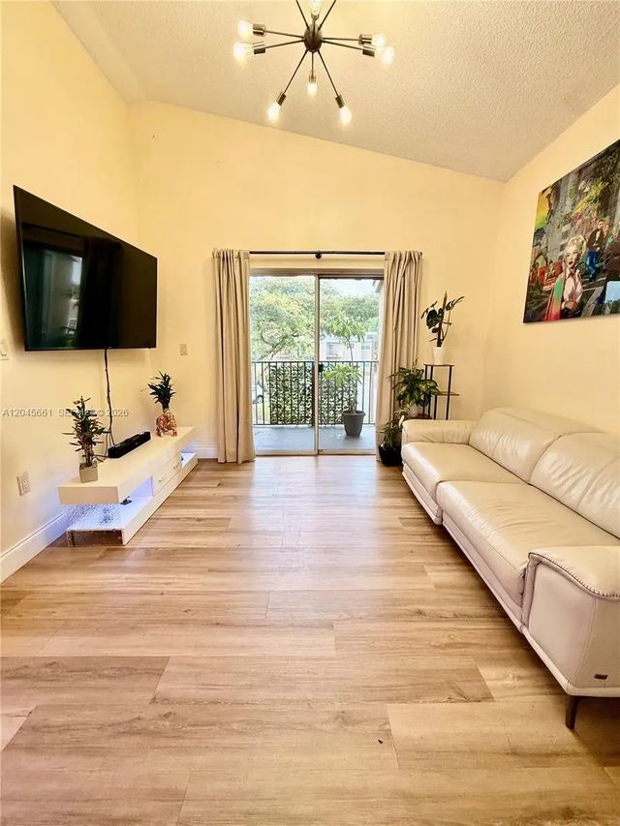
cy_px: 413
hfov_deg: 85.7
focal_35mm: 14
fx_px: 334
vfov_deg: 102.1
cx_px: 310
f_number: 2.2
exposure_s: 1/120
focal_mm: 2.22
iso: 100
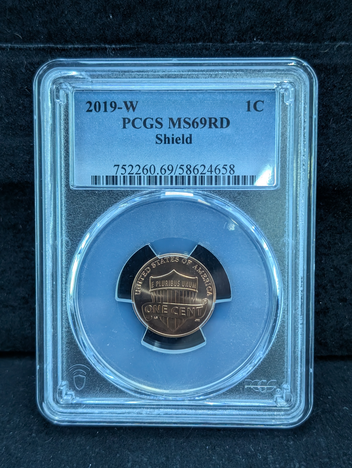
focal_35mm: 49
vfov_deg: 38.9
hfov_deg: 29.7
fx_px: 663
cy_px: 234
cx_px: 176
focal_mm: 6.9
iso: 181
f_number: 1.68
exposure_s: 1/50.7
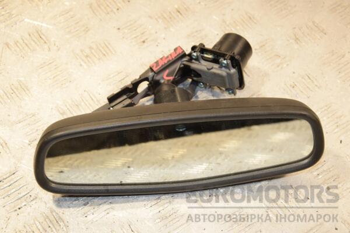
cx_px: 175
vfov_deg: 15.7
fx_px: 846
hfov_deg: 23.4
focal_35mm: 87
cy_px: 116
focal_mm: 58
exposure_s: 1/200
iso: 800
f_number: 6.3
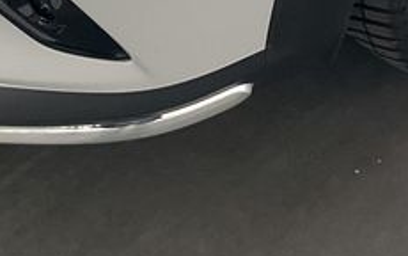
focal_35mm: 107
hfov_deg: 19.4
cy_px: -224
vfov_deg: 11.3
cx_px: 197
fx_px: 1190
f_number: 1.8
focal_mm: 3
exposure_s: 1/74
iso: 64
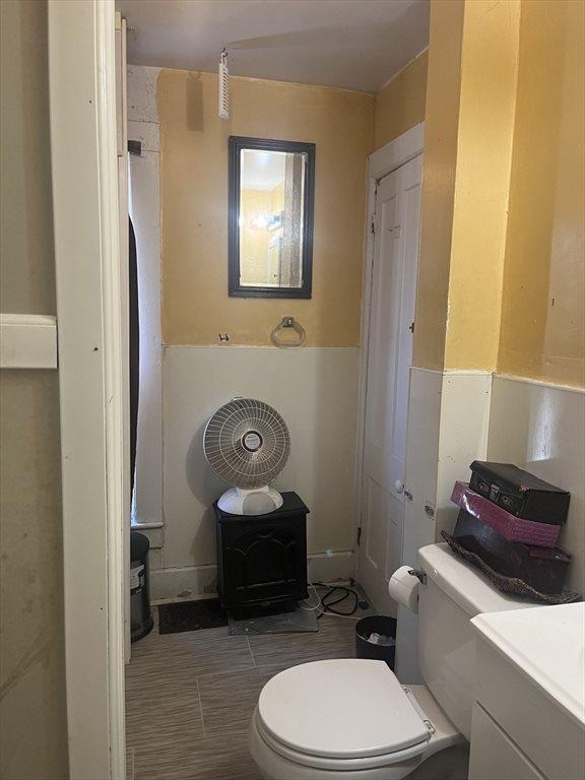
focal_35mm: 26
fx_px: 586
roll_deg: -1.2
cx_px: 292
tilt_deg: -7.0
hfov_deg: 53.1
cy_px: 390
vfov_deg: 67.3
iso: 160
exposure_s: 1/60
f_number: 1.6
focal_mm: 5.1
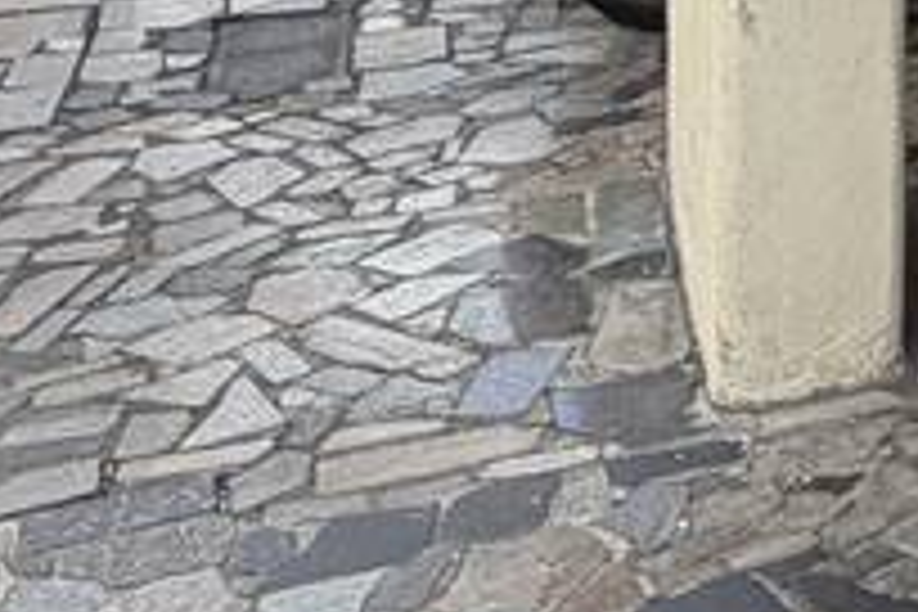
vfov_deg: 11.6
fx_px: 2626
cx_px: 1827
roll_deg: -0.1
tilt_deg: -0.6
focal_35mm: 103
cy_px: -716
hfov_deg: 15.7
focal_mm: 2.22
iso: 50
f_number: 2.2
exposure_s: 1/393
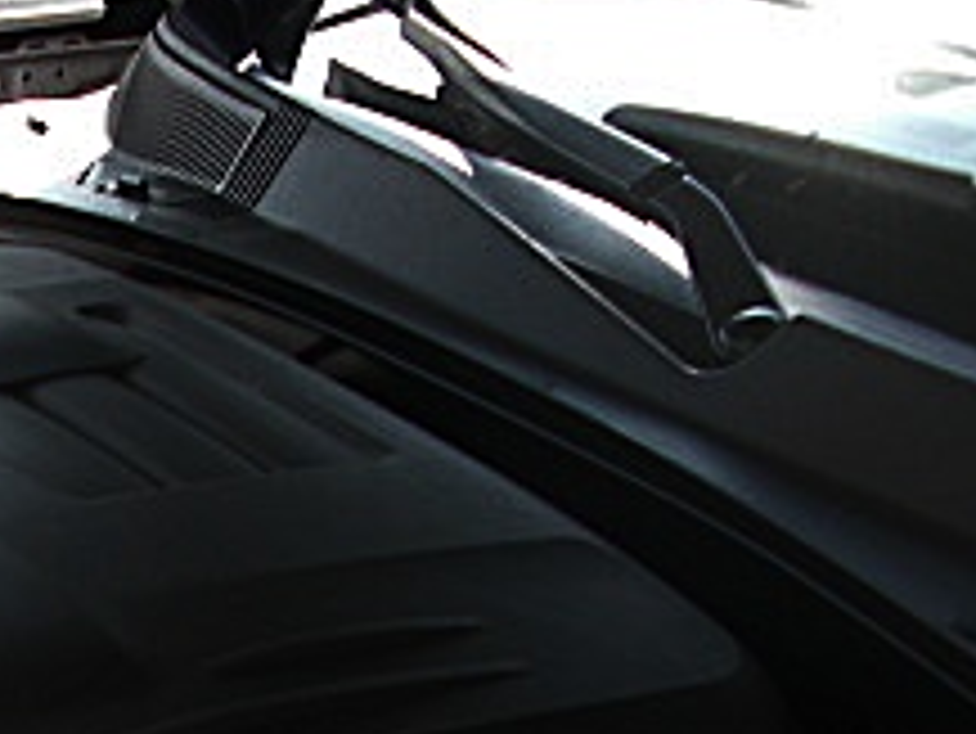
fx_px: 2990
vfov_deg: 13.3
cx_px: -310
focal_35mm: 106
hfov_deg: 17.4
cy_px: 1049
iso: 50
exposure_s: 1/320
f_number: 2.8
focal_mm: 6.3
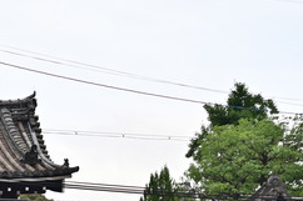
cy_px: 270
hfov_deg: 12.7
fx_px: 1354
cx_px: 64
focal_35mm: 161
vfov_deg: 8.4
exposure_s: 1/1600
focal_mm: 50
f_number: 2
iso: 100
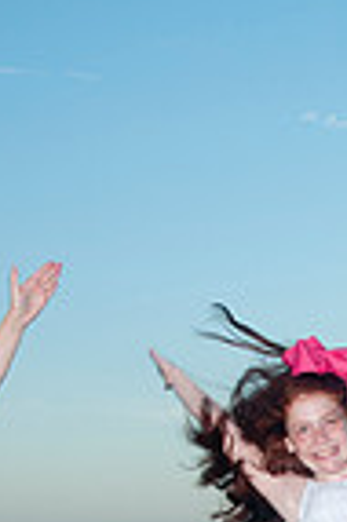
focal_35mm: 134
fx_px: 1942
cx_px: 373
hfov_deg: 10.1
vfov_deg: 14.9
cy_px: 604
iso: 100
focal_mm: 22
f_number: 7.1
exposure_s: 1/125
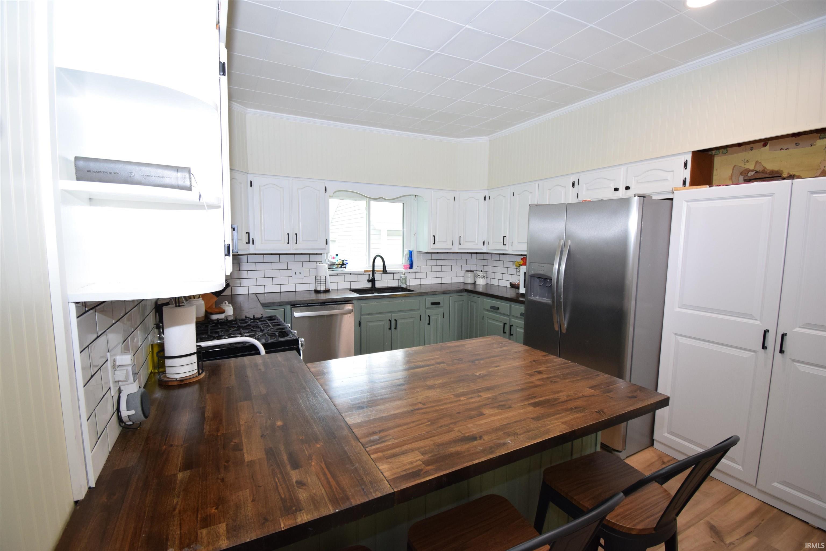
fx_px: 344
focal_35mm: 15
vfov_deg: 77.3
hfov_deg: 100.4
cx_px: 413
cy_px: 276
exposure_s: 1/60
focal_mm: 10
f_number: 4.5
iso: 800
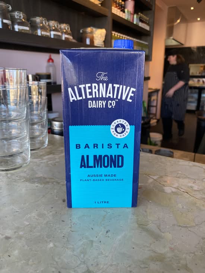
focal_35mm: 26
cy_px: 136
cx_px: 102
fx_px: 205
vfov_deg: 67.3
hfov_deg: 53.1
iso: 80
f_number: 1.8
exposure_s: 1/121
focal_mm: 4.25
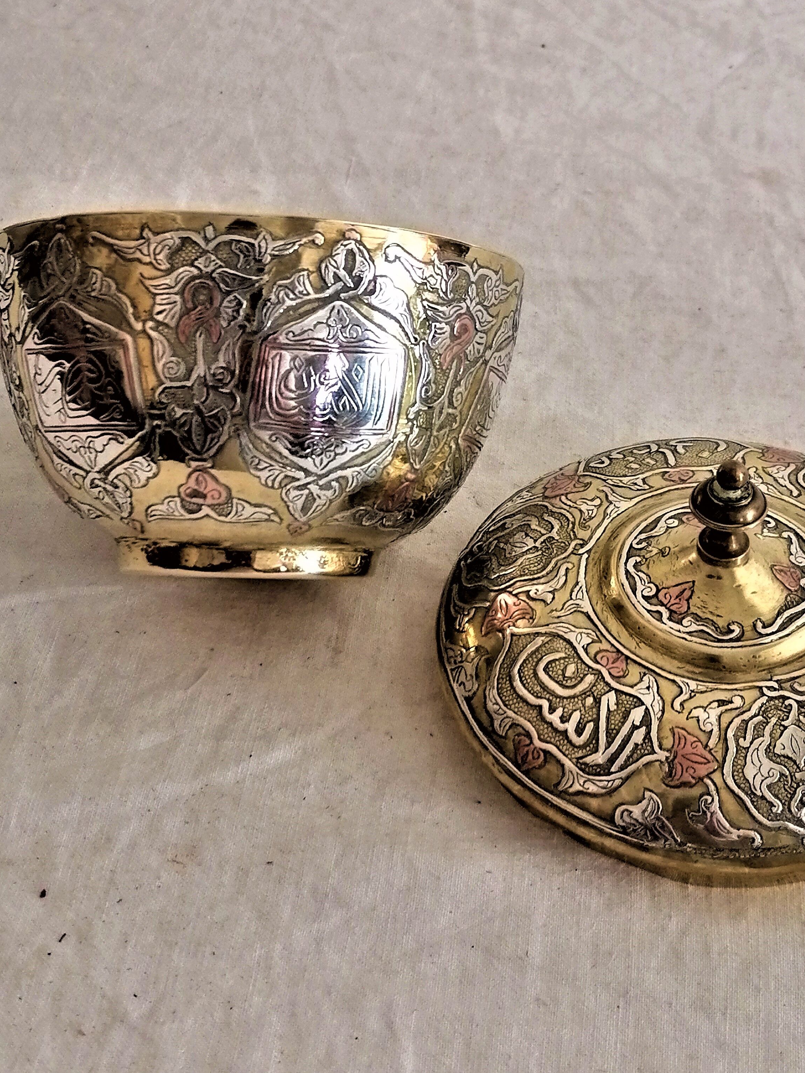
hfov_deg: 24.8
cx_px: 482
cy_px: 422
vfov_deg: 32.6
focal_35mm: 59
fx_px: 1830
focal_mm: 5.4
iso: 100
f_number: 1.8
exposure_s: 1/100
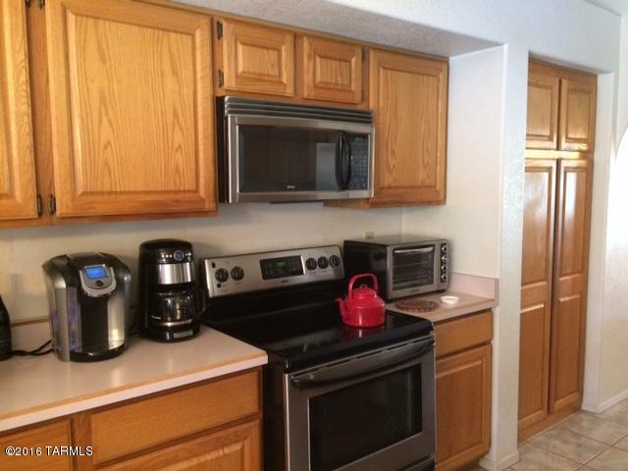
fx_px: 526
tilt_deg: -5.2
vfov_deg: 48.2
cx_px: 314
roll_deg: -0.3
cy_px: 236
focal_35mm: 29
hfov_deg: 61.7
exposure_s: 1/20
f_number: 2.2
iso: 320
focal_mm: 4.15
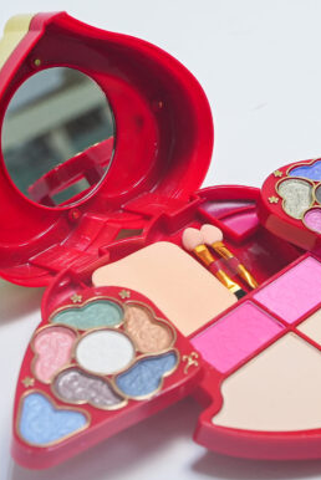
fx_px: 1161
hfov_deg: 15.7
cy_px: 251
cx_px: 205
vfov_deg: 23.4
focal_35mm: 87
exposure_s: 1/160
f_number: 5
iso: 800
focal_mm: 32
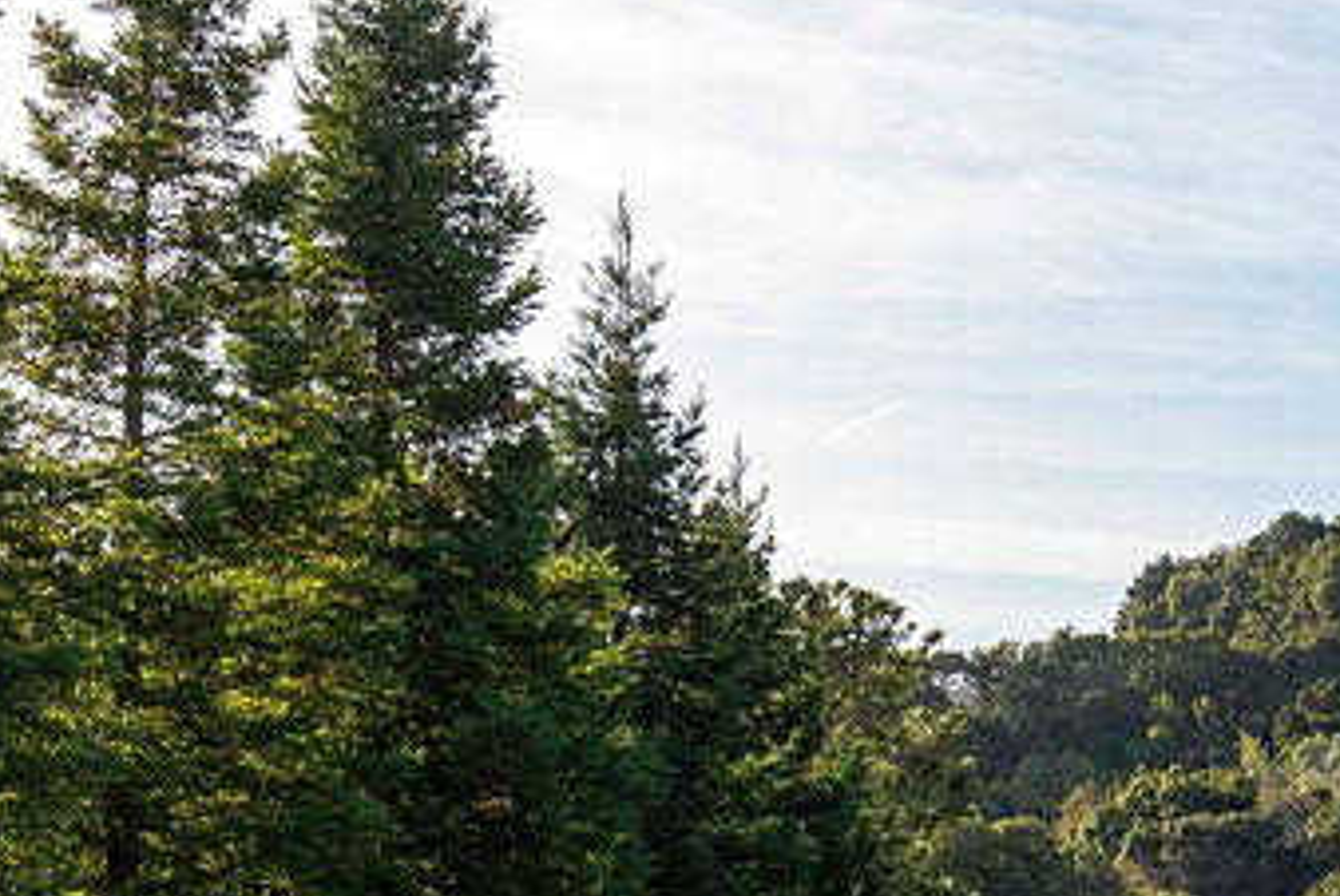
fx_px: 4061
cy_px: 759
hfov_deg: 18.3
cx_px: 1284
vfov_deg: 12.5
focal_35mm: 109
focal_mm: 36
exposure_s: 1/640
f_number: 5.6
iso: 250
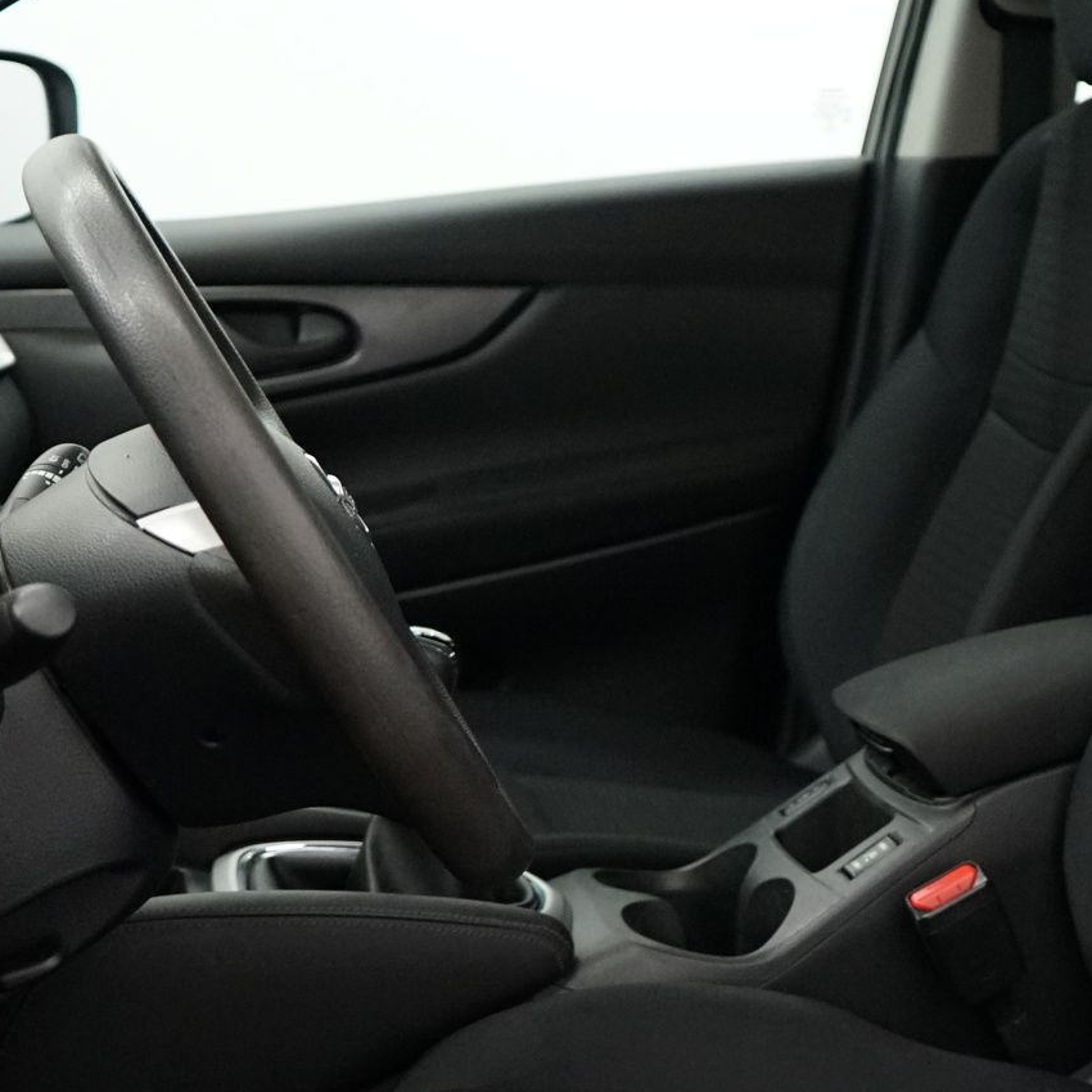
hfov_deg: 24.2
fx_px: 2498
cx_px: 894
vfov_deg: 24.6
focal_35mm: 70
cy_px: 674
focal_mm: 28
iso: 3200
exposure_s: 1/160
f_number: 3.5
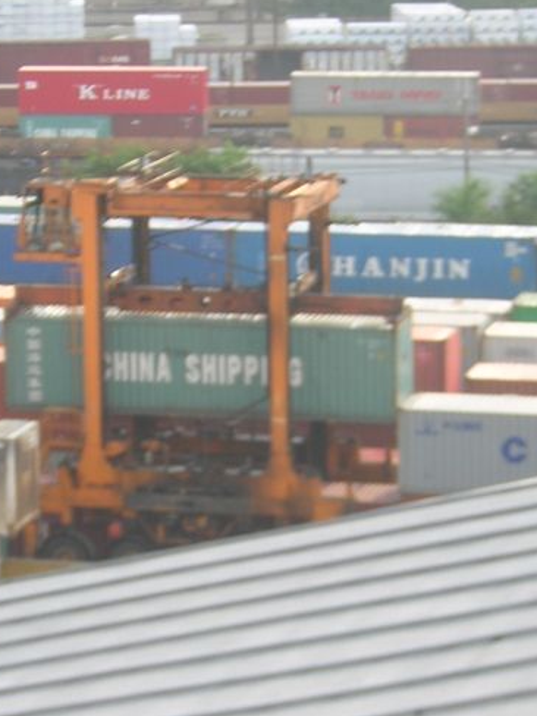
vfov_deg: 11.2
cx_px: 142
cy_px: 408
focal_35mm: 177
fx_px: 3661
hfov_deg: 8.4
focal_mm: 14.1
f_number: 4.7
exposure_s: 1/43
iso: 100
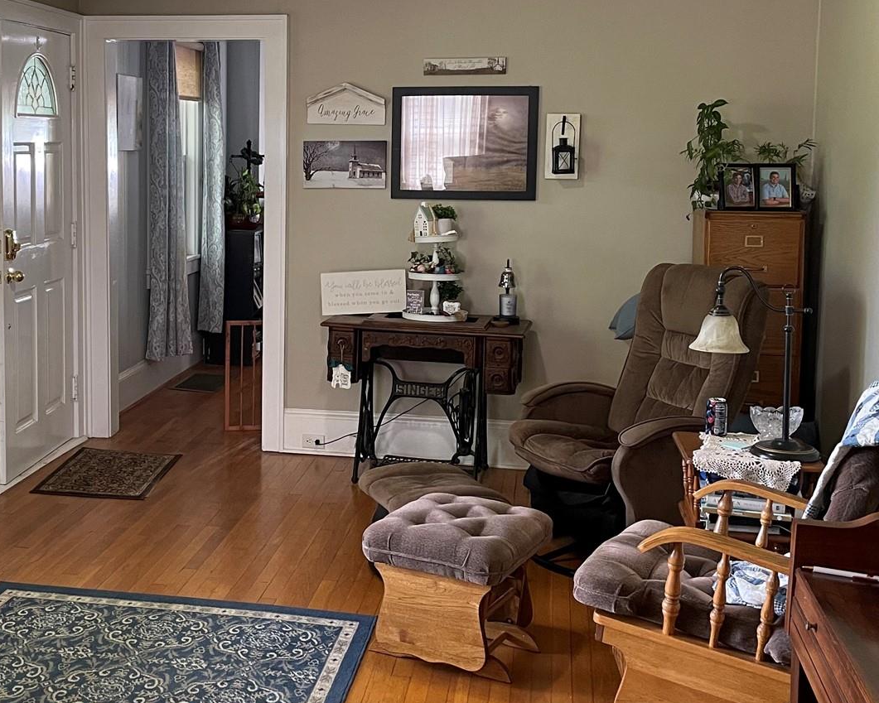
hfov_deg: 37.6
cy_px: 291
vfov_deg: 30.8
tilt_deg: -5.5
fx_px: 1275
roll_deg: -0.6
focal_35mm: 49
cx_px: 296
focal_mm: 4.2
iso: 125
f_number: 1.6
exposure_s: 1/60
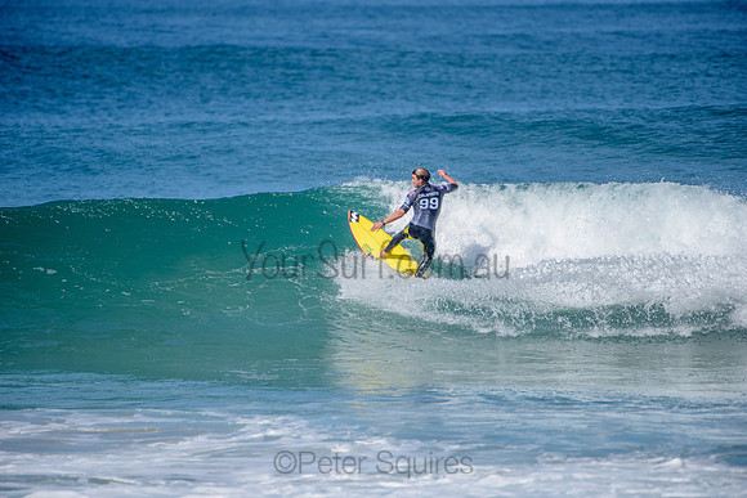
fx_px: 10377
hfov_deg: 4.1
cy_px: 249
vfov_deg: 2.8
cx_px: 374
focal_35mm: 500
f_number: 5.6
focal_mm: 500
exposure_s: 1/2000
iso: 160
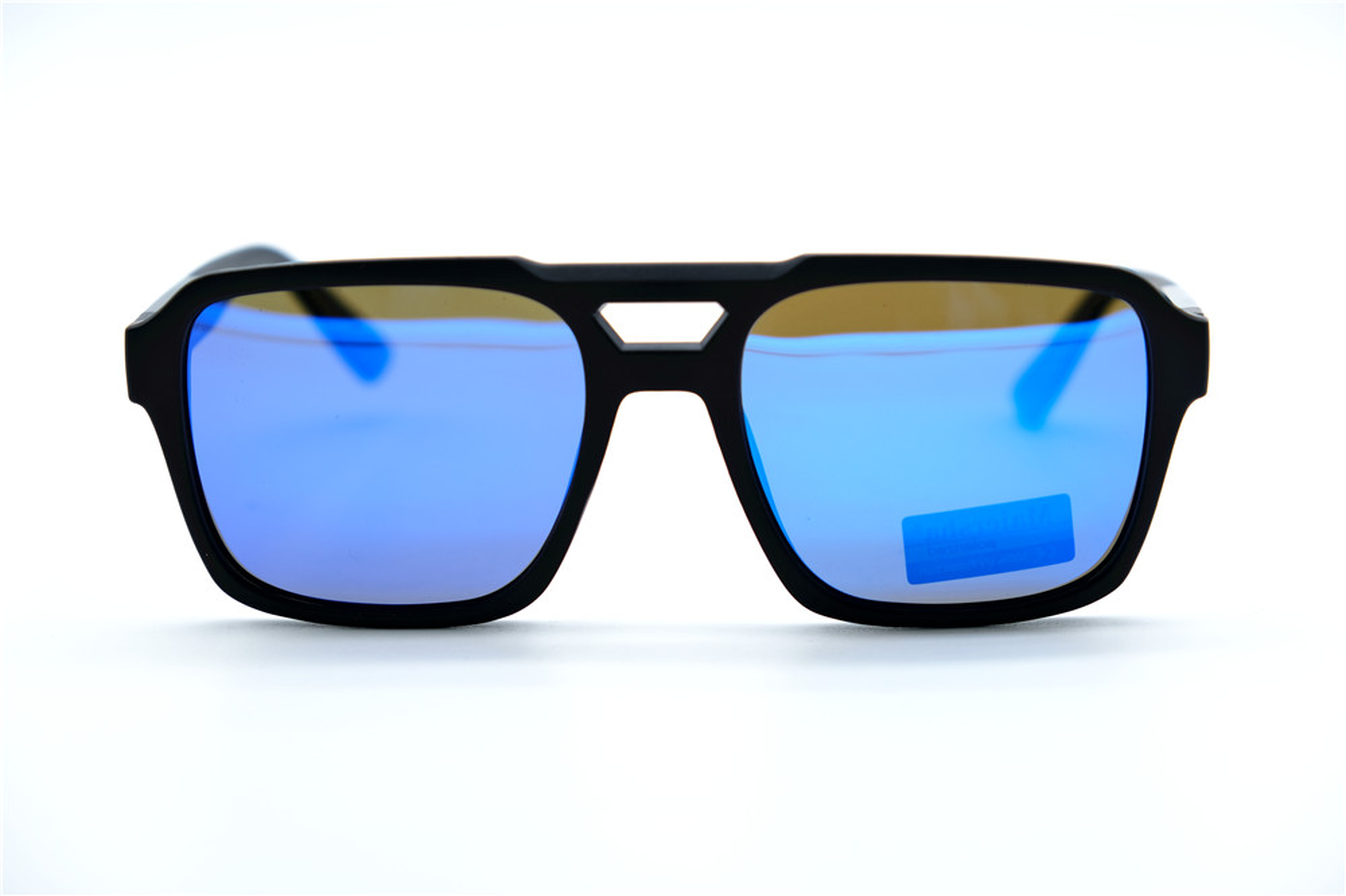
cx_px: 673
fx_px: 3102
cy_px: 448
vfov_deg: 16.4
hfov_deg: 24.5
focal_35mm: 83
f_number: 5
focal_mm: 55
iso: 160
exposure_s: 1/125
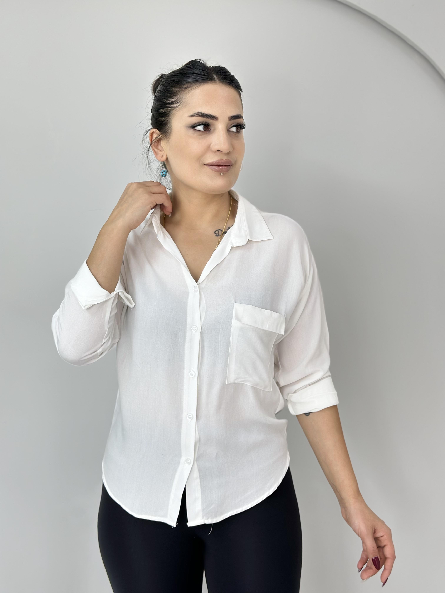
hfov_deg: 30.3
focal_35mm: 48
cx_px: 222
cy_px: 296
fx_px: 823
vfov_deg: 39.7
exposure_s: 1/100
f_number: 1.78
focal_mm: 6.86
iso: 80
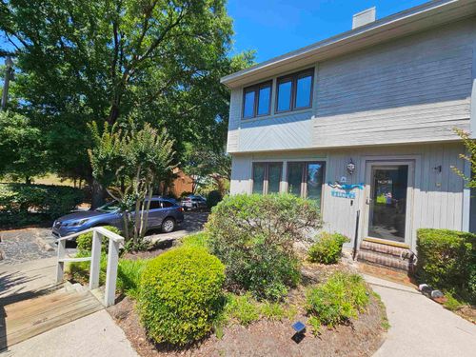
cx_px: 238
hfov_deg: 106.2
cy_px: 178
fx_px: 179
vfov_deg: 89.9
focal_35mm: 13
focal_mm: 2.2
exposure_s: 1/1380
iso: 50
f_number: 2.2
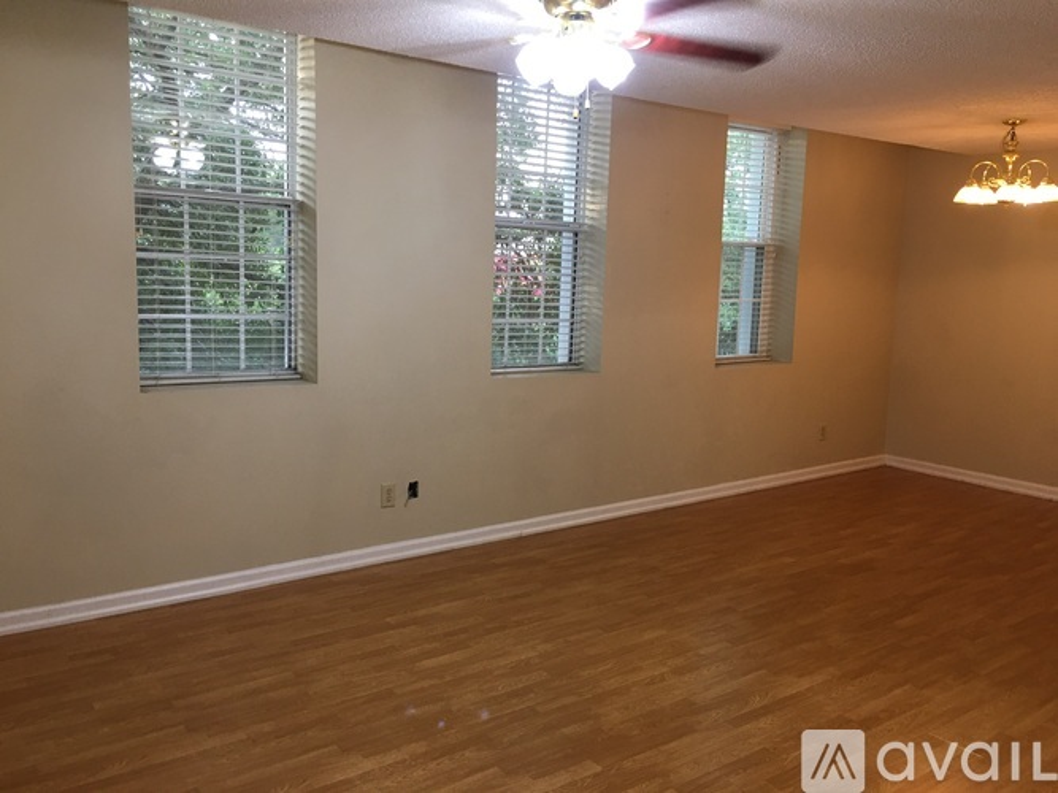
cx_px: 529
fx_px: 886
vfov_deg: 48.2
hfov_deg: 61.7
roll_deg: -2.5
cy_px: 396
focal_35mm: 29
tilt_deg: -7.4
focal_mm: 4.15
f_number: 2.2
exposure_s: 1/15
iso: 40
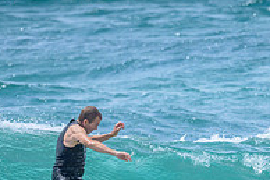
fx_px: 17917
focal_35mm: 2391
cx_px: 185
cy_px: 209
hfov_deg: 0.9
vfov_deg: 0.6
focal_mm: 800
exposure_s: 1/3200
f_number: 6.3
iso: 360
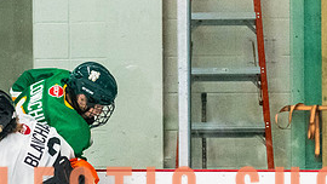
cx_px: 82
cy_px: 268
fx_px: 5030
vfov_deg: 2.1
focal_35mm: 580
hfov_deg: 3.7
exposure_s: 1/640
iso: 1800
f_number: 2.8
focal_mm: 102
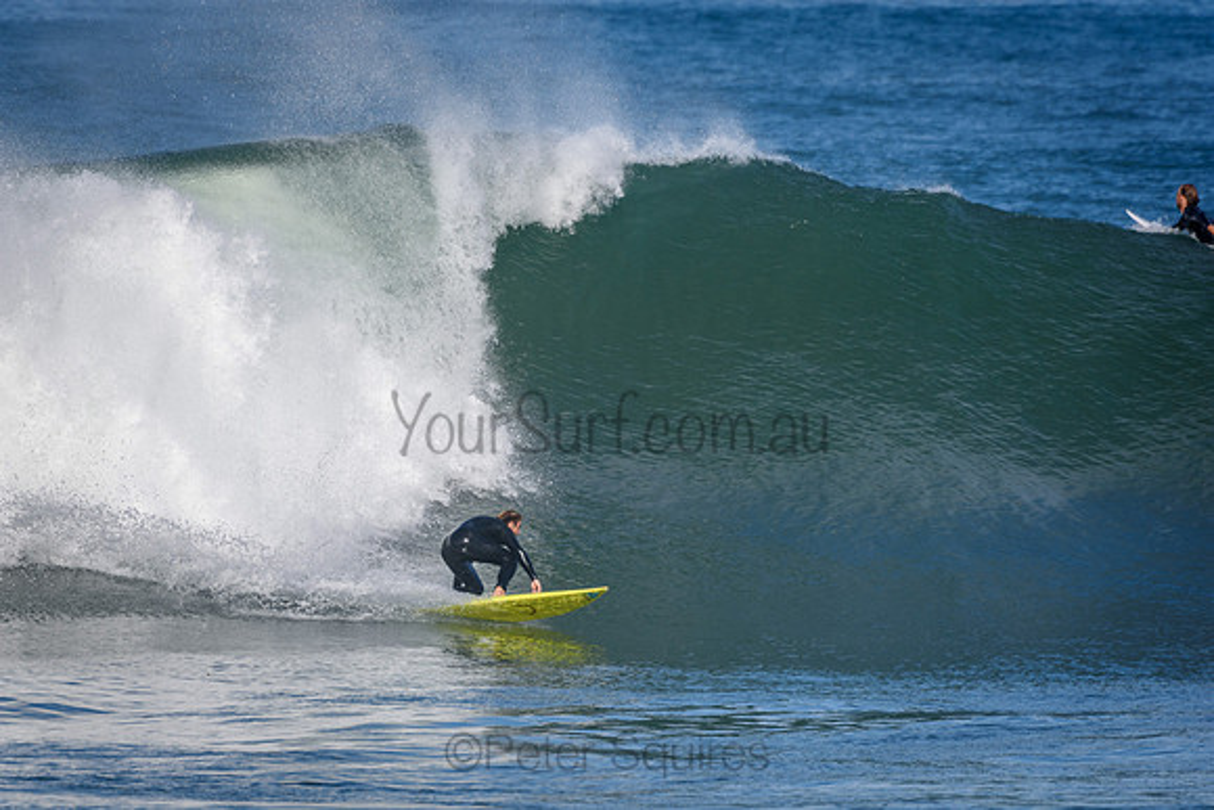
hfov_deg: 3.5
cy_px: 405
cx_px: 607
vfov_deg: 2.4
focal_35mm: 585
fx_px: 19731
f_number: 5.6
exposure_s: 1/2000
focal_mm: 390
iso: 250
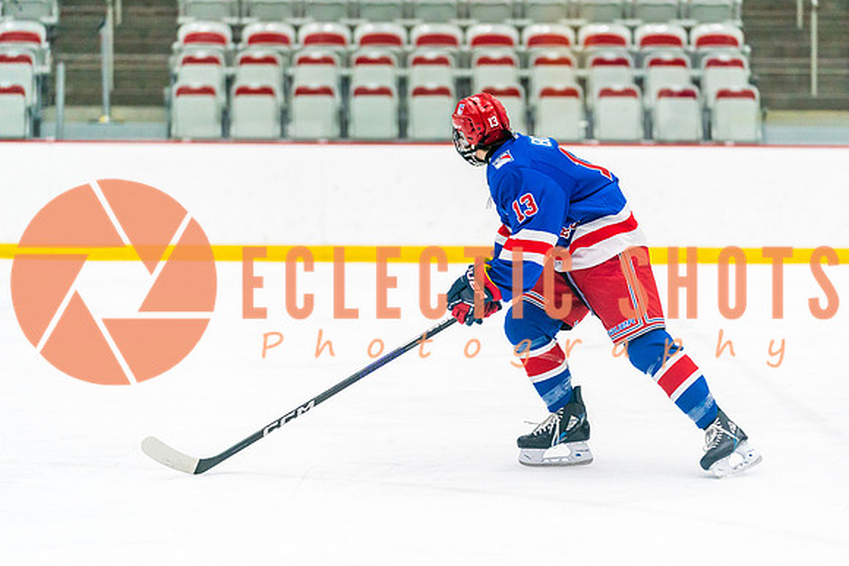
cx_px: 465
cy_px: 261
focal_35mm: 139
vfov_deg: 9.9
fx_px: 3280
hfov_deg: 14.7
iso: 3200
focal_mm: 127
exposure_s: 1/1000
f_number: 2.8
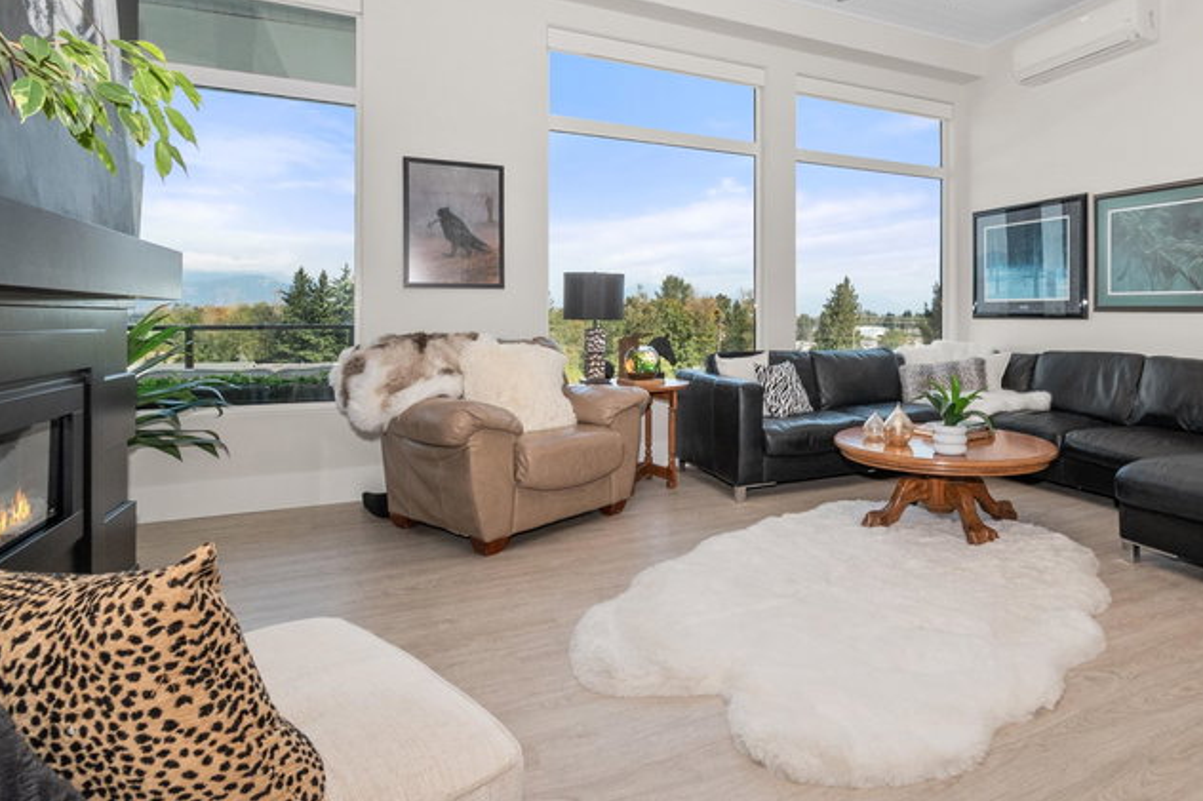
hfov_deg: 85.4
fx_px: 635
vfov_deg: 64.1
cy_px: 334
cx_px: 746
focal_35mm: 19
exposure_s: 1/200
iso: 250
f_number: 9
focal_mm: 10
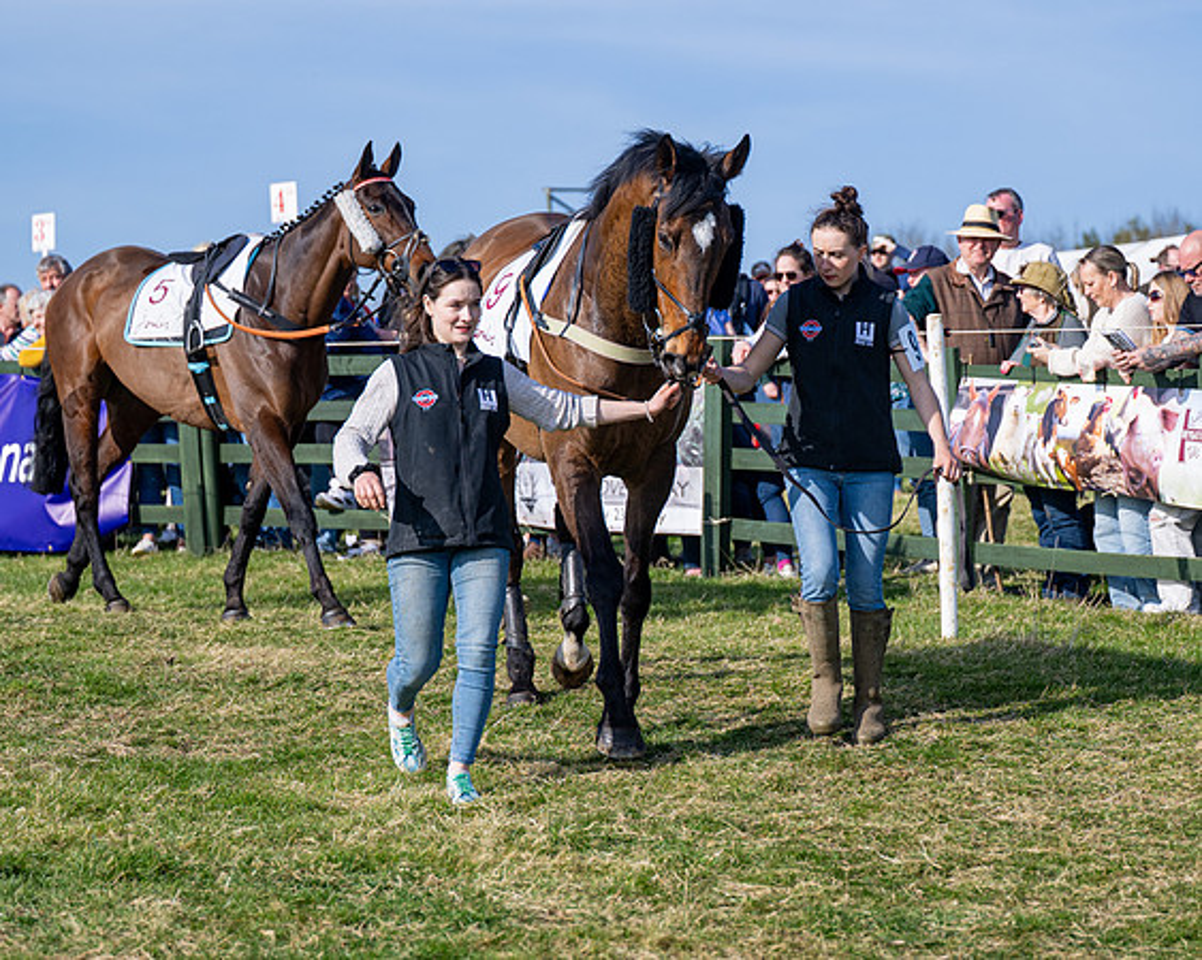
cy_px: 480
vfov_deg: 13.0
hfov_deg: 16.2
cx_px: 722
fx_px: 4207
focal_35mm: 118
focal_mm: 70
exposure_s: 1/2500
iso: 100
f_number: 2.8
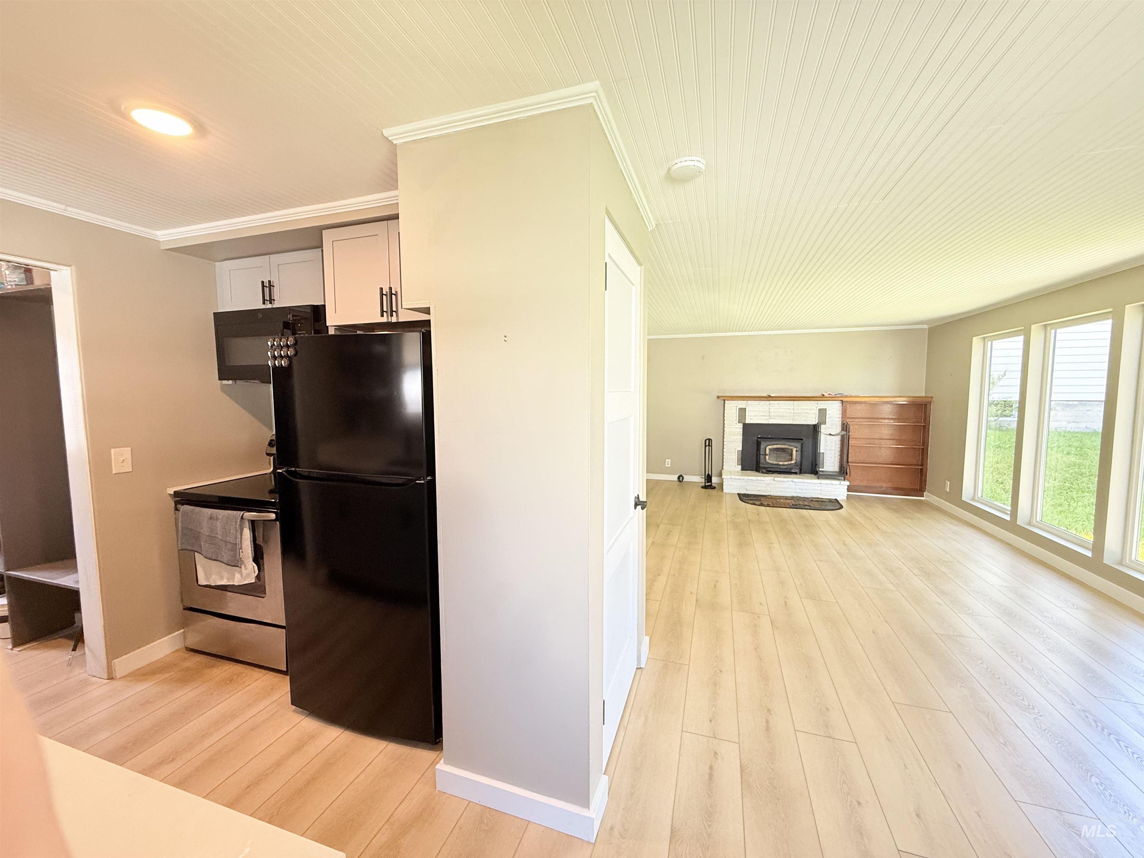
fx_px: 463
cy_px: 429
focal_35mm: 14
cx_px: 572
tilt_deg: -4.9
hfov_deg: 102.1
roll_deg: +0.6
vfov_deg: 85.7
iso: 200
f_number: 2.2
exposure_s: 1/60
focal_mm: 2.22
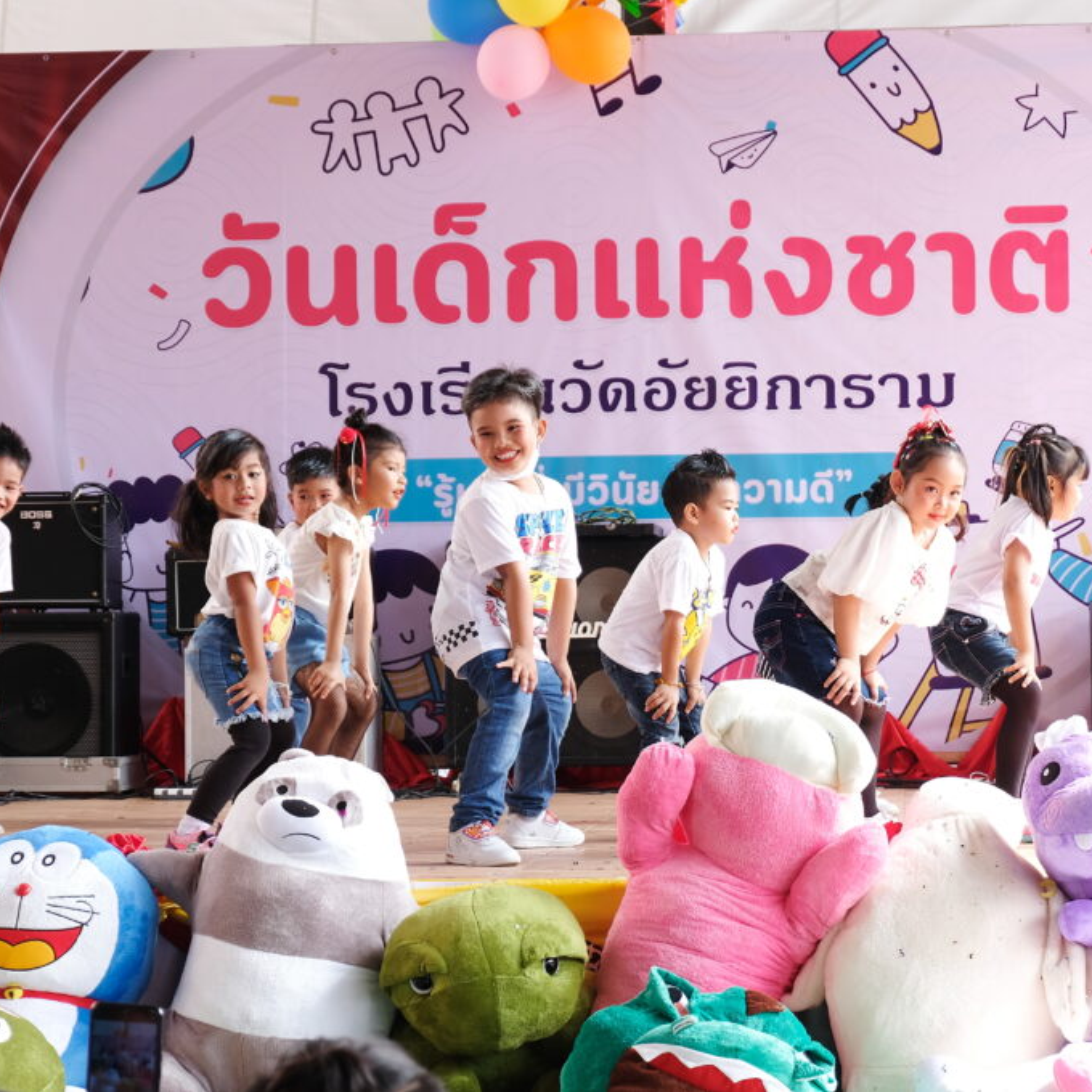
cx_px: 507
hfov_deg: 18.1
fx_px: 3426
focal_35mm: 96
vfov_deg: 18.1
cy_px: 545
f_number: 5.6
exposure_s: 1/60
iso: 200
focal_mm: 50
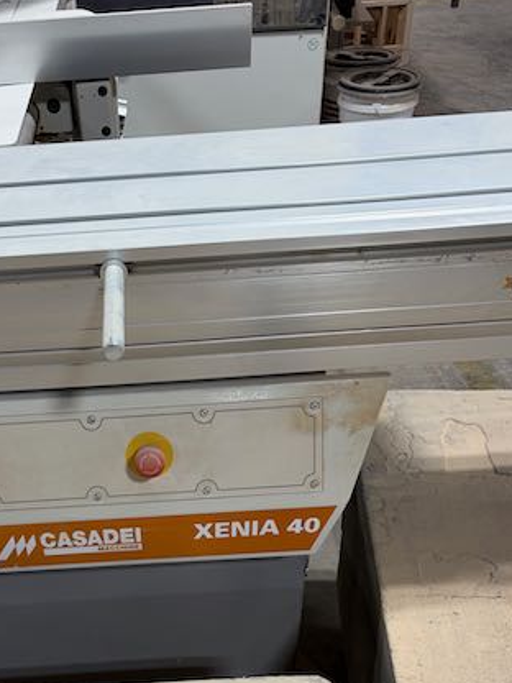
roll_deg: +4.1
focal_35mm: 40
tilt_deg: -40.3
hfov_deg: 35.4
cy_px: 484
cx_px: 151
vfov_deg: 45.7
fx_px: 789
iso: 80
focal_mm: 5.96
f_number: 1.6
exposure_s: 1/122
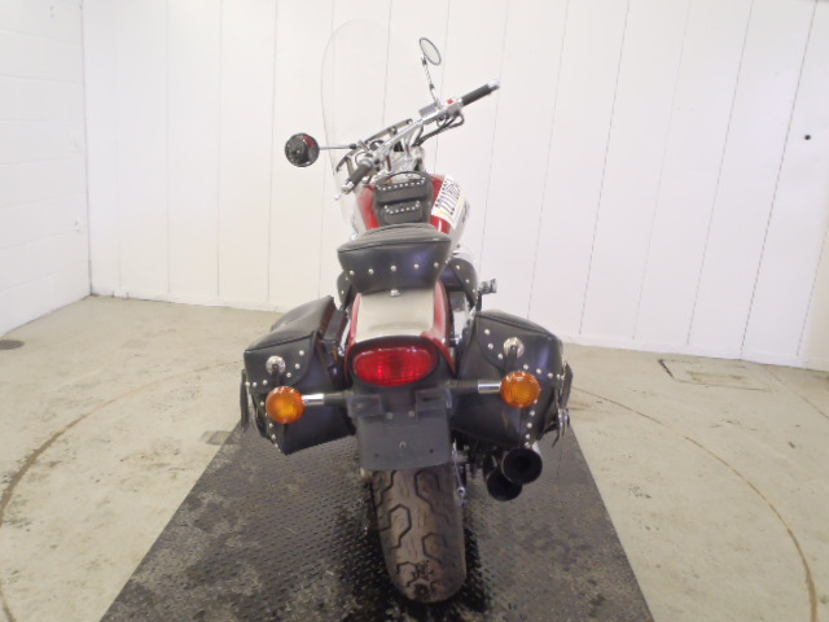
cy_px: 311
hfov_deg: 63.4
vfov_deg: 49.7
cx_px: 414
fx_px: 671
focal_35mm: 28
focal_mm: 5
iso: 200
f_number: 3.5
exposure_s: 1/25
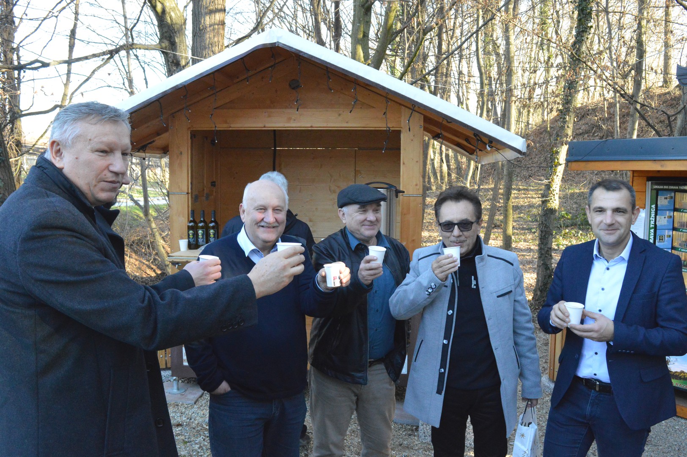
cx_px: 344
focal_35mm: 32
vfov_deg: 41.6
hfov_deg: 59.5
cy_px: 228
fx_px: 601
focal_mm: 21
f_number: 9
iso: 3200
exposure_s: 1/320
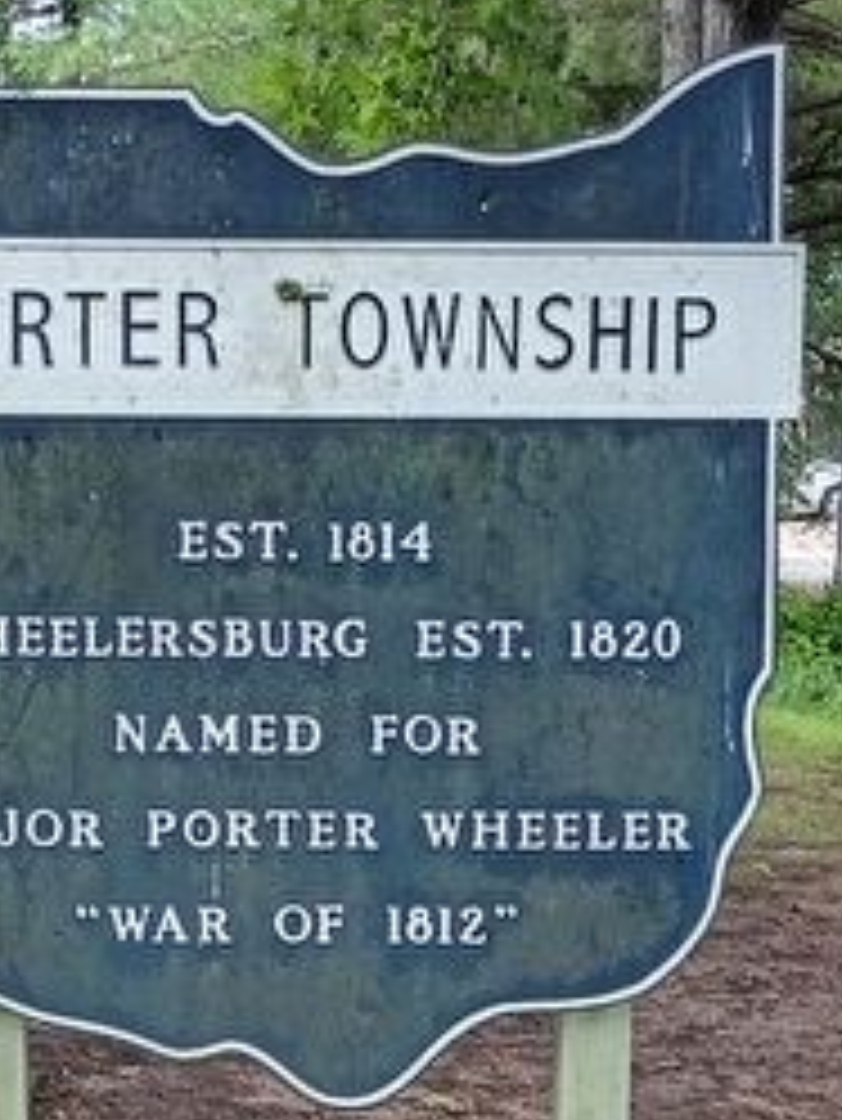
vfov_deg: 20.7
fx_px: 3014
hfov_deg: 15.8
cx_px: 234
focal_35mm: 93
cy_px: 994
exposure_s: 1/60
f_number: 1.8
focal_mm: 4.27
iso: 213
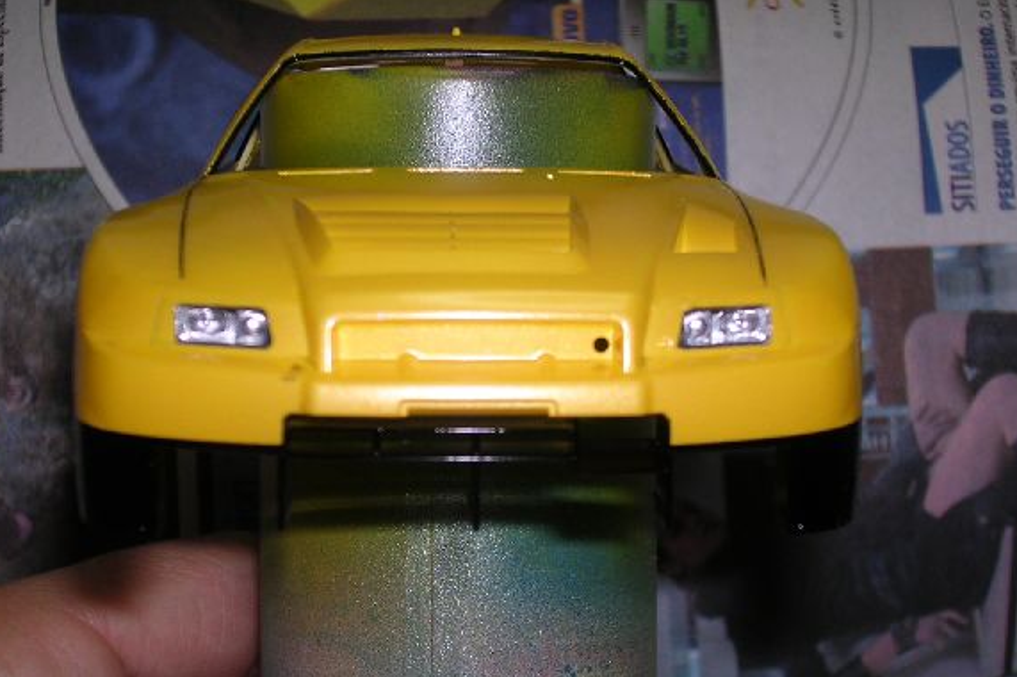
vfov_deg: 16.2
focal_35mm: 84
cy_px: 367
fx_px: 2372
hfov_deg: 24.2
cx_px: 520
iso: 100
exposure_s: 1/60.1
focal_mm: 10.9
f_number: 3.7
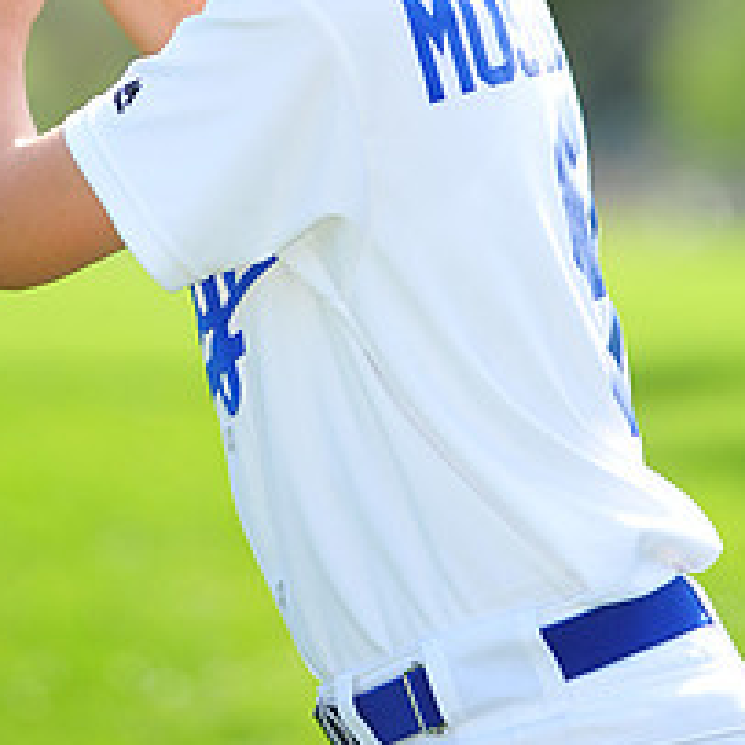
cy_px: -294
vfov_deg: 3.6
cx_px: 422
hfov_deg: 3.6
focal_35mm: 485
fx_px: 11809
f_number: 4.5
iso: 320
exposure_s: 1/1000
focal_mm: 200
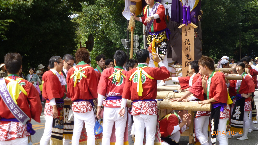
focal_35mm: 119
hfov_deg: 18.0
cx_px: 129
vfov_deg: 10.2
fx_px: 814
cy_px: 55
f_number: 5.3
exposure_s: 1/125
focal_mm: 19.4
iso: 100
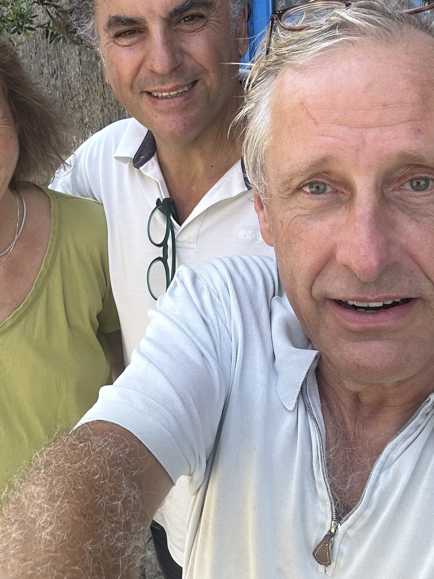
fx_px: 685
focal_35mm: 41
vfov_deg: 45.2
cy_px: 203
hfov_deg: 35.0
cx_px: 166
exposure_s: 1/133
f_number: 1.9
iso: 20
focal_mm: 2.69
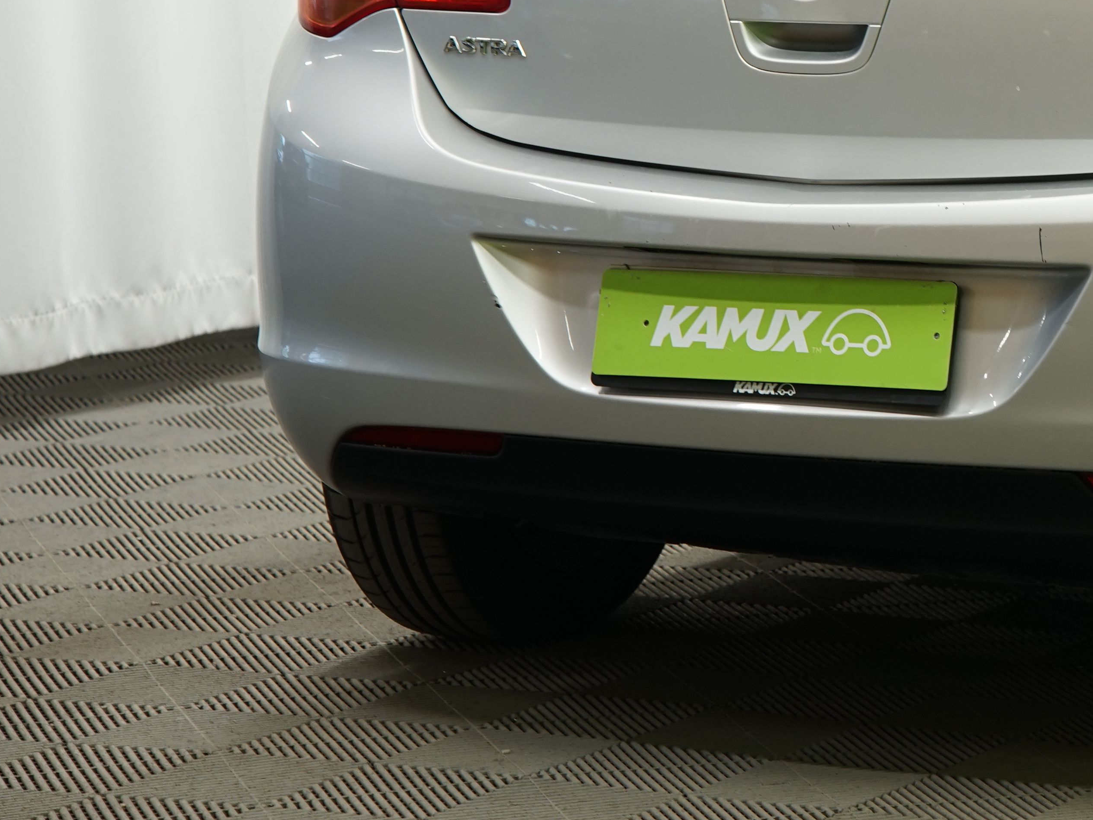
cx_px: 1286
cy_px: 56
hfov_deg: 11.7
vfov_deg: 8.9
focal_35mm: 166
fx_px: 5242
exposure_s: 1/15
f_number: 5.6
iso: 500
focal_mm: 73
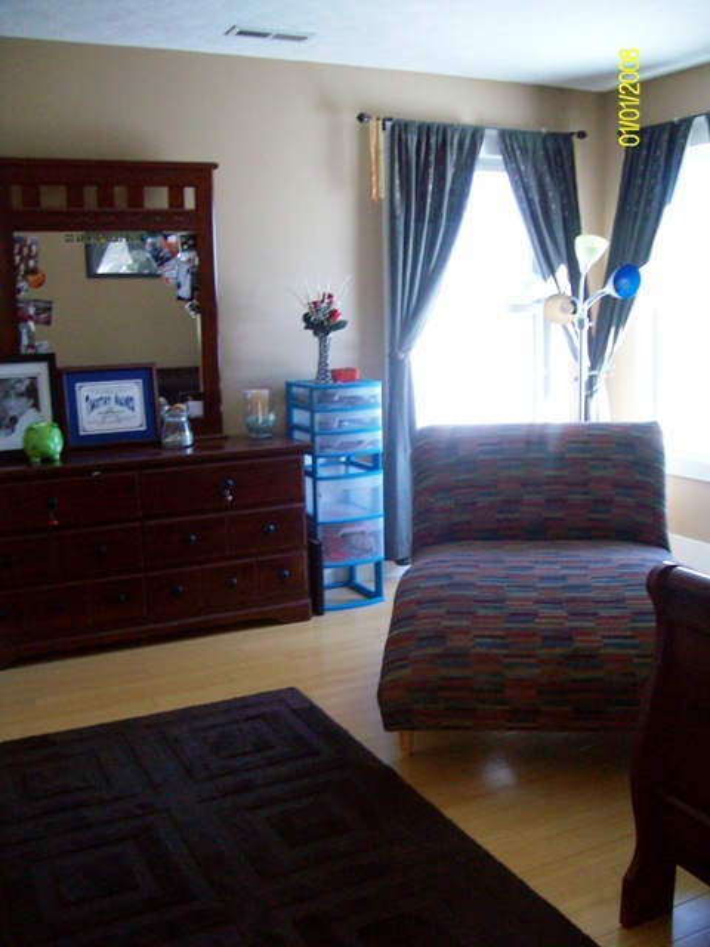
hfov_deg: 40.7
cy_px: 474
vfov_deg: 52.6
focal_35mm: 35
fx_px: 957
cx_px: 355
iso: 189
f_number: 2.8
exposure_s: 1/40
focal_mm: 5.8
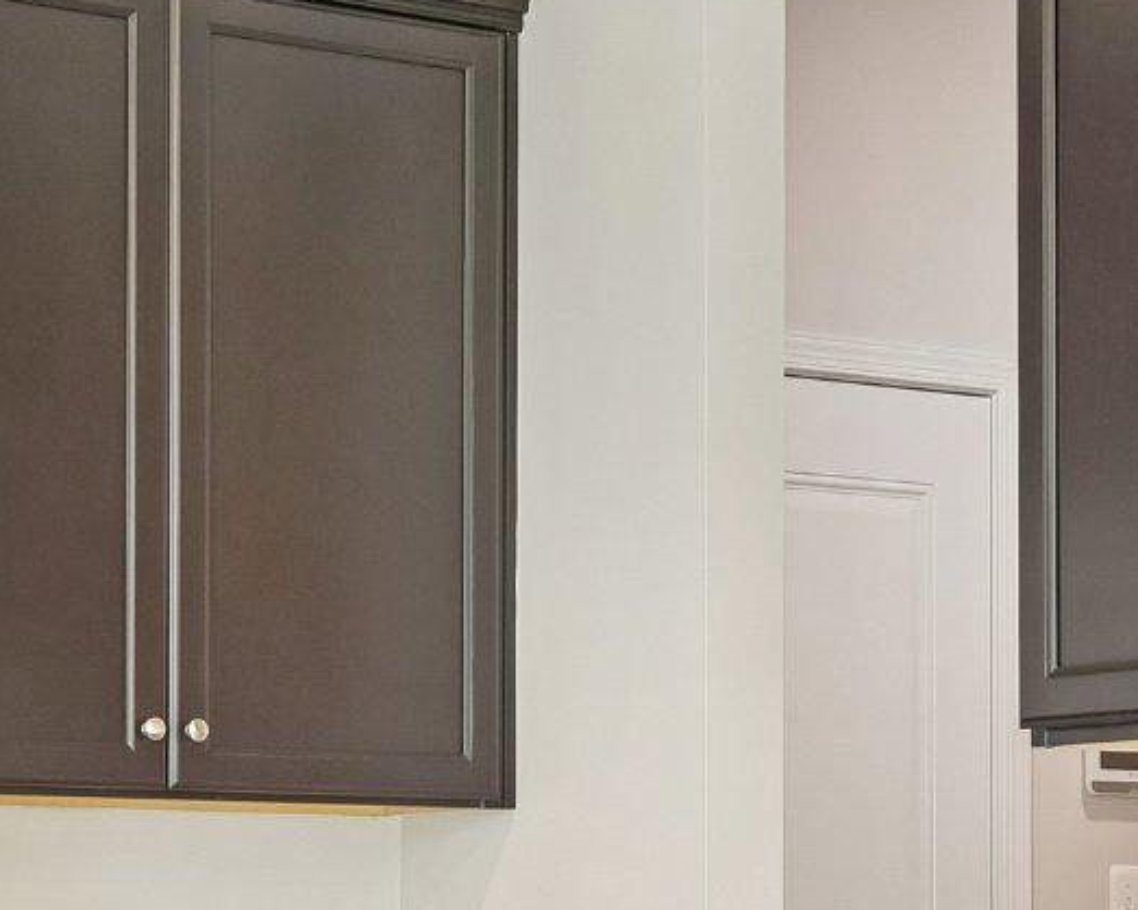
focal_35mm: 114
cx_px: 868
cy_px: 972
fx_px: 3838
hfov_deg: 16.8
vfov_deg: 13.3
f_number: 8
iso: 400
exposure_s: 1/40
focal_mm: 31
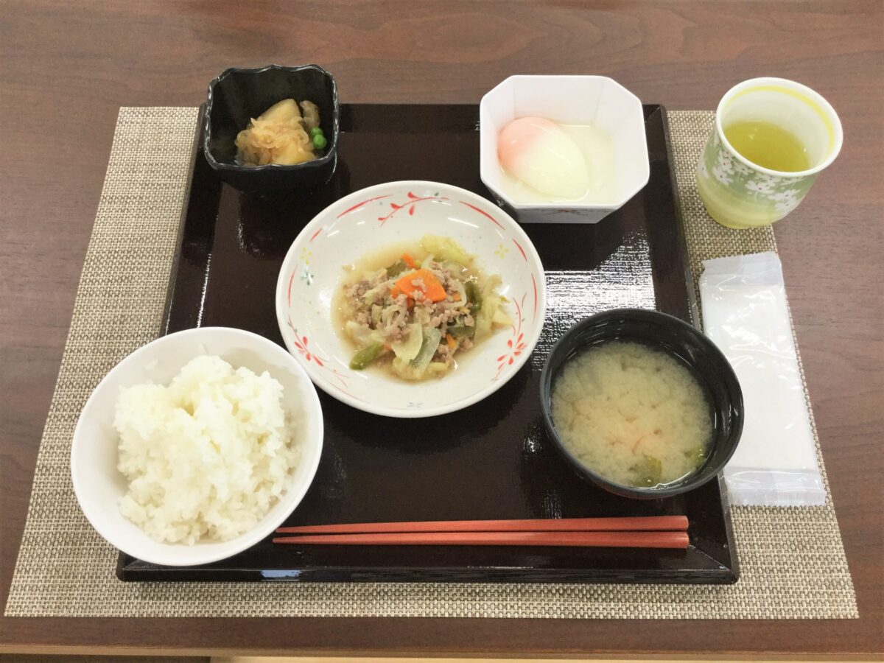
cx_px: 442
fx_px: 792
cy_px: 332
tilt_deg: -64.2
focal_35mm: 31
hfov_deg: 58.4
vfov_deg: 45.4
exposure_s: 1/30
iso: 40
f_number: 2.4
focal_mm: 3.3
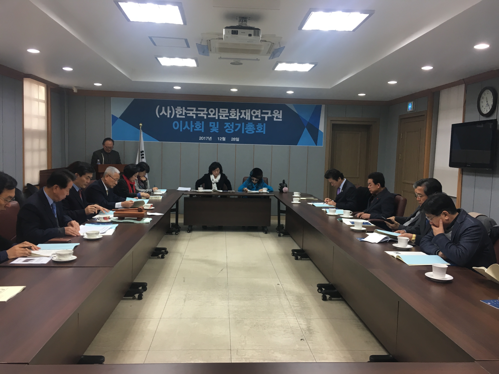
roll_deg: -1.2
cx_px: 250
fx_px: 418
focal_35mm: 29
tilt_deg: -4.5
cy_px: 187
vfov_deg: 48.2
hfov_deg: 61.7
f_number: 2.2
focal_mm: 4.15
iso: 50
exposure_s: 1/30
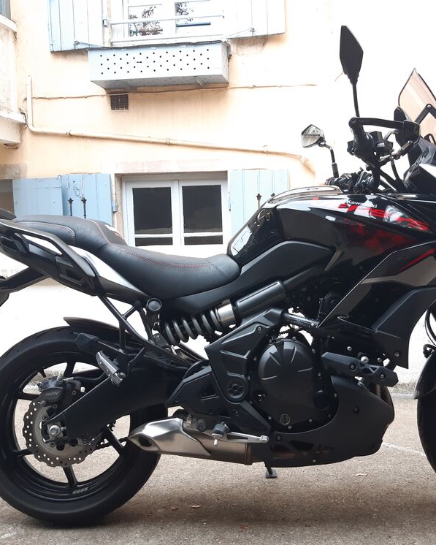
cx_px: 262
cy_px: 272
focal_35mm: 34
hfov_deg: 43.1
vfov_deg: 52.8
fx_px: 548
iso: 80
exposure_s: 1/50
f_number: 1.7
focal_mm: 3.92
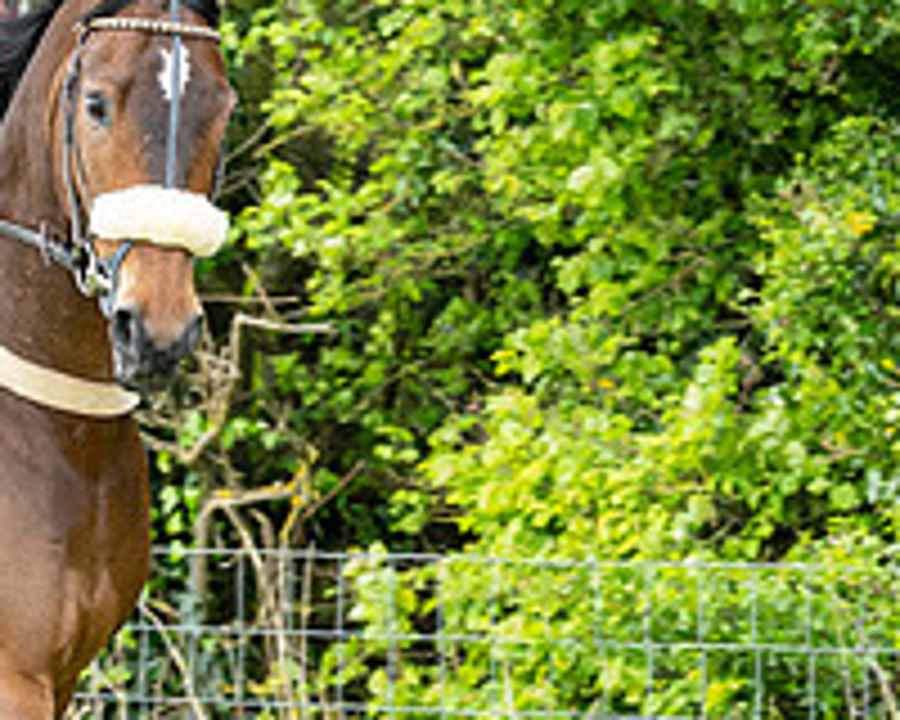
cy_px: 292
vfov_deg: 2.7
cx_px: -128
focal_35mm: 567
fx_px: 15103
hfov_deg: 3.4
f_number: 5
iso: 400
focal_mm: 135
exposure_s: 1/400
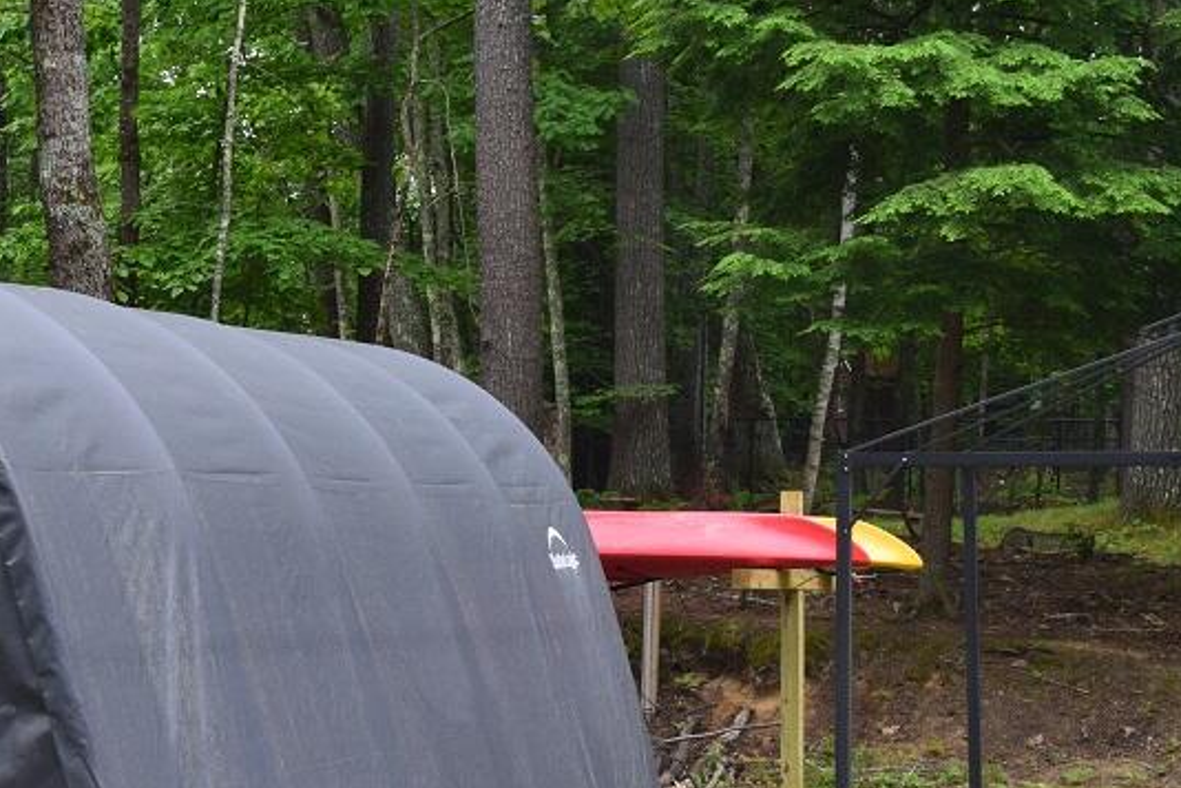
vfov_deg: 14.7
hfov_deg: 21.5
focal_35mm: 92
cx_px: 69
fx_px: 3018
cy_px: 713
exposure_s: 1/125
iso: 400
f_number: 9
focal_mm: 32
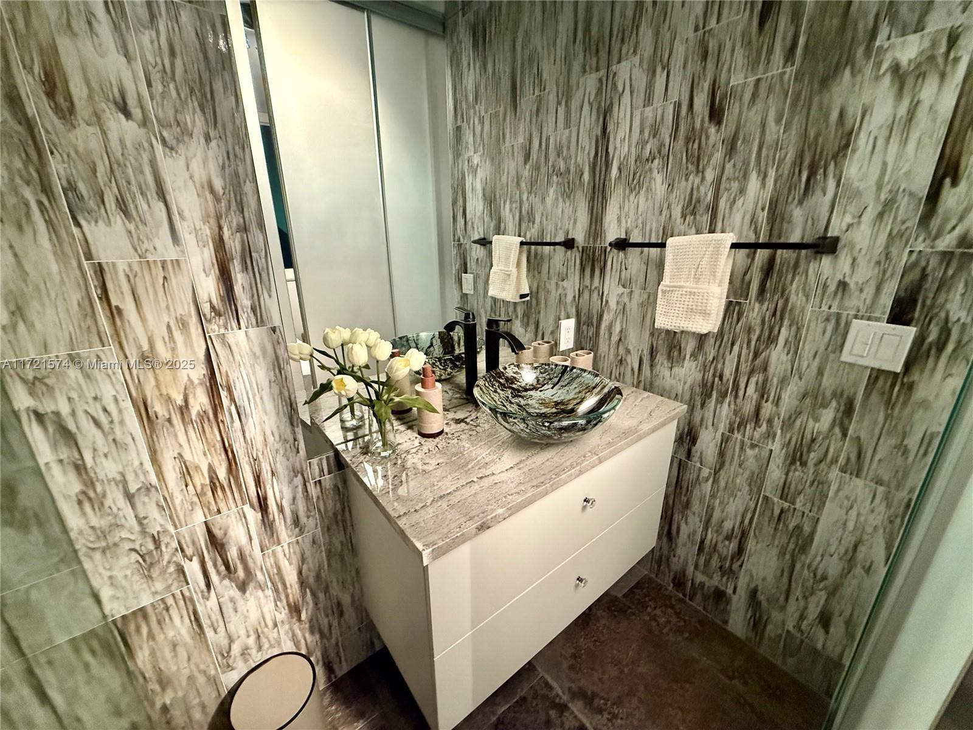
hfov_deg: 102.1
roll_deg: +1.1
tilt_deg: -18.2
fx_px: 394
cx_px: 486
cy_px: 365
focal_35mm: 14
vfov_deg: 85.7
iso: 800
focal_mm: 2.22
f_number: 2.2
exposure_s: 1/60
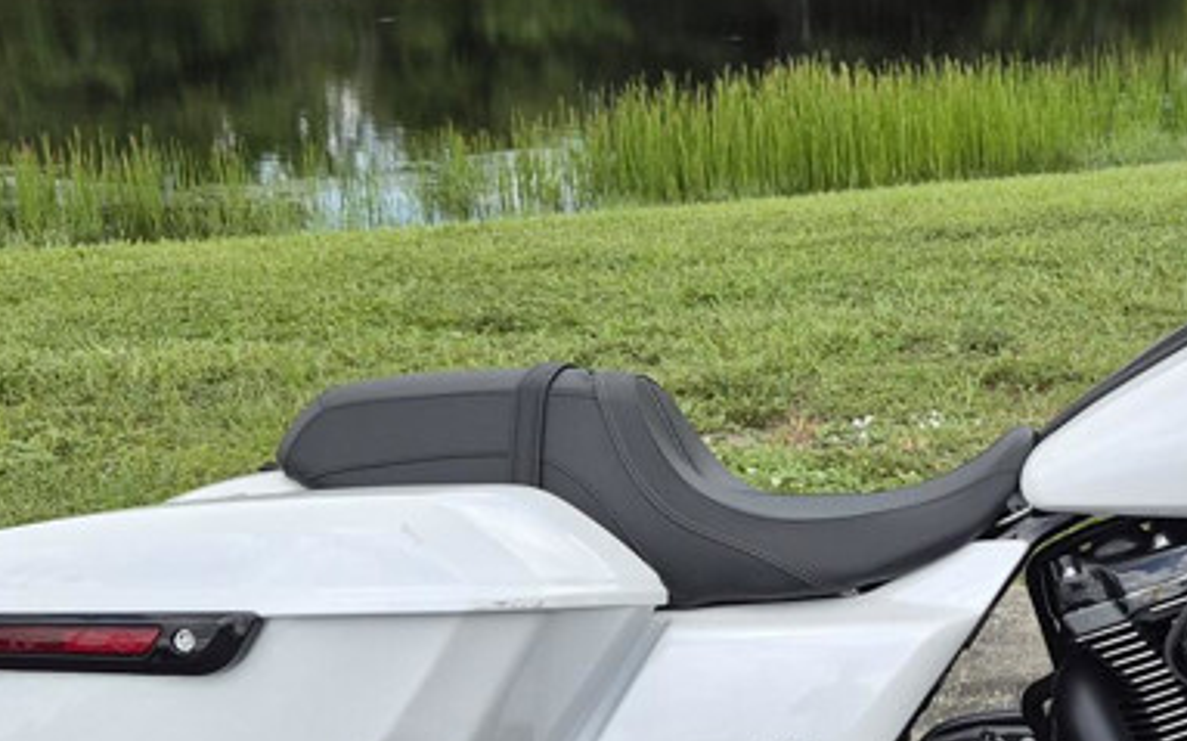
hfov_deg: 29.0
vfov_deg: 19.0
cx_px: 1061
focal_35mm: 68
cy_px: 583
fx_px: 2199
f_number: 1.8
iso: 80
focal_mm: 5.4
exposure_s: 1/2664
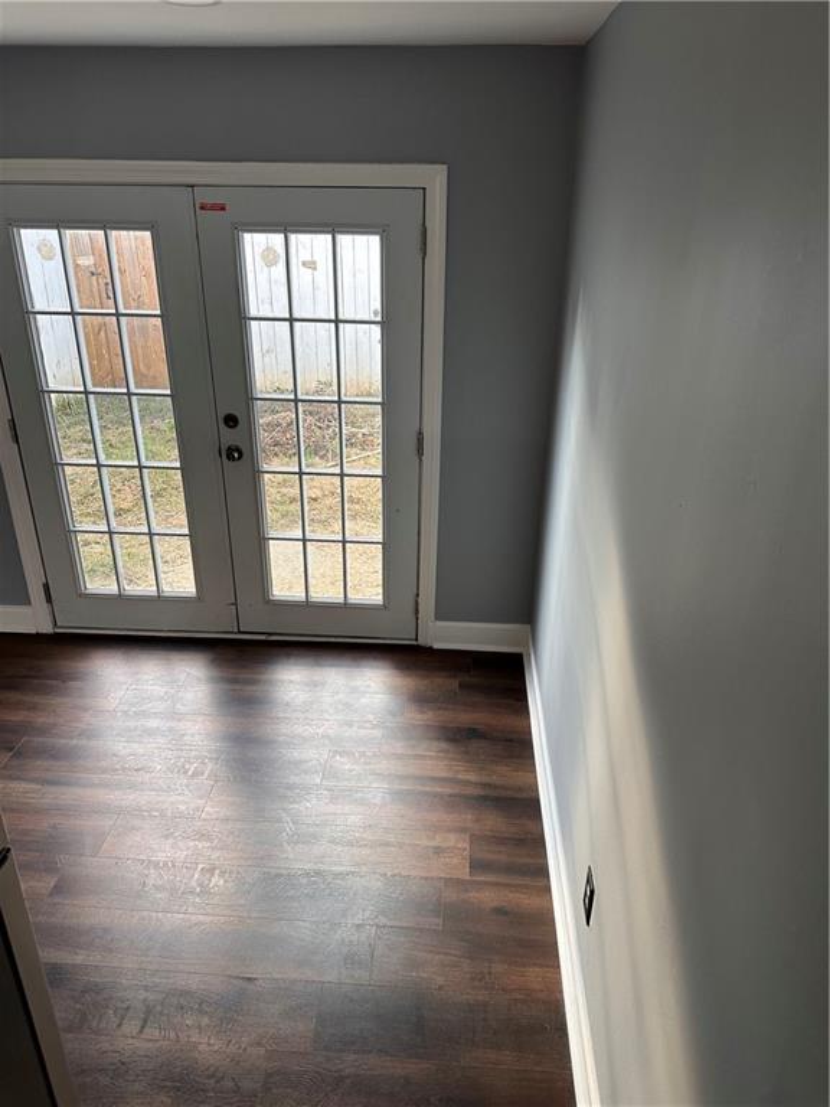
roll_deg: -1.6
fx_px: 767
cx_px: 415
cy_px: 554
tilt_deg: -23.9
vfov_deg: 71.6
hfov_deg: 56.8
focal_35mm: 24
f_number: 1.78
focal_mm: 6.86
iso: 160
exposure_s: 1/120
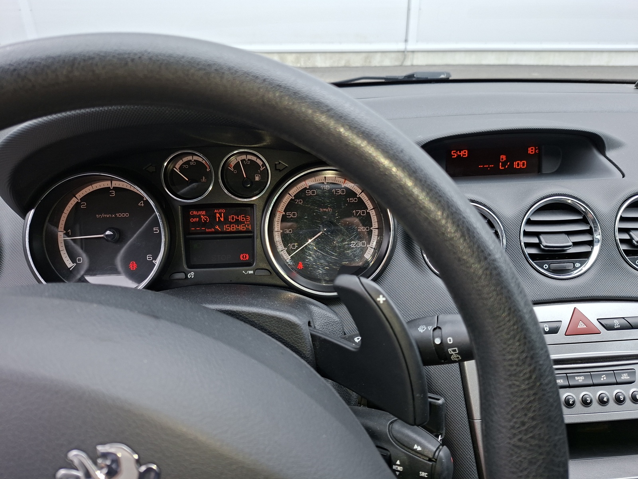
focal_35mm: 23
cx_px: 319
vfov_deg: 58.9
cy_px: 240
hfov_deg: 73.9
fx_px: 424
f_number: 1.8
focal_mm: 5.54
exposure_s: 1/174
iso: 50
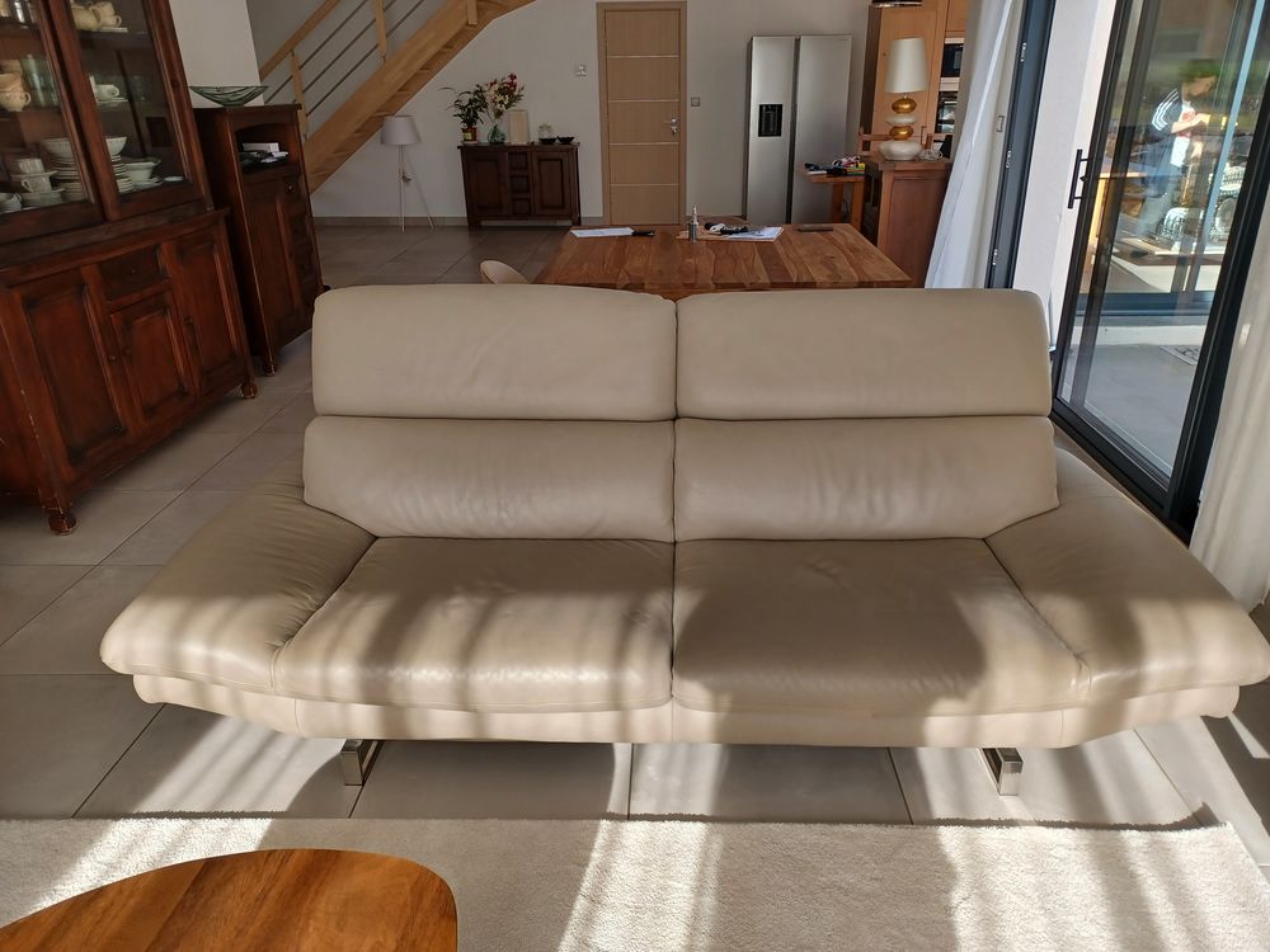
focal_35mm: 25
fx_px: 917
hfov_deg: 69.4
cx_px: 635
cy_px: 476
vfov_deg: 54.9
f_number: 1.8
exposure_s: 1/100
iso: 64
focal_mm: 4.6
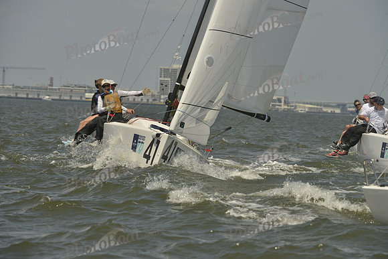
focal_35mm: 280
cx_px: 194
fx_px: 3018
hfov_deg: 7.4
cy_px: 130
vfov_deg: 4.9
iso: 280
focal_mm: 280
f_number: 10
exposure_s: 1/1250
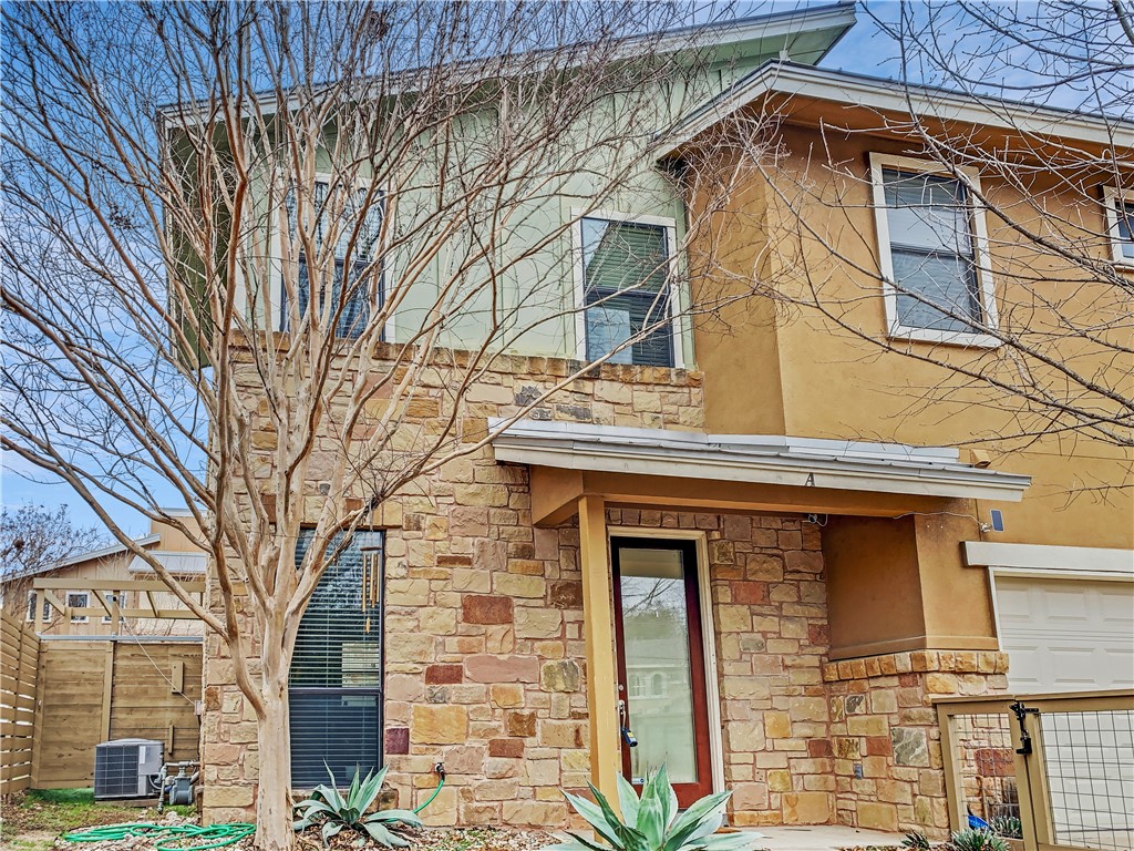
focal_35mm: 26
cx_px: 567
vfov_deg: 53.1
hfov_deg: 67.3
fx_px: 852
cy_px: 426
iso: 25
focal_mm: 4.3
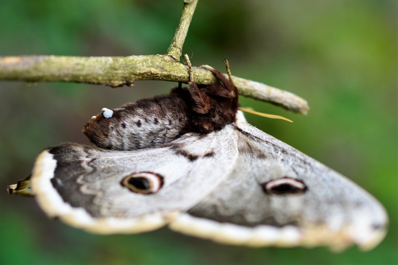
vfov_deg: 22.6
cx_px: 199
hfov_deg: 33.4
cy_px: 132
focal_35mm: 60
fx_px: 663
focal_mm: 40
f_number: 3
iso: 100
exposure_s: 1/25
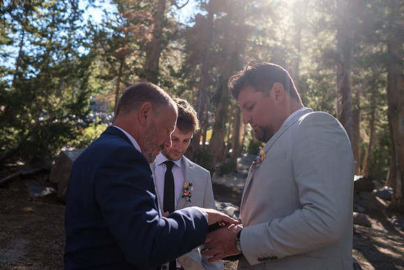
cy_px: 135
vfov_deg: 37.9
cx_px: 202
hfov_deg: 54.4
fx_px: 393
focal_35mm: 35
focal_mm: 23
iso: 160
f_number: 2.5
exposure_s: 1/550
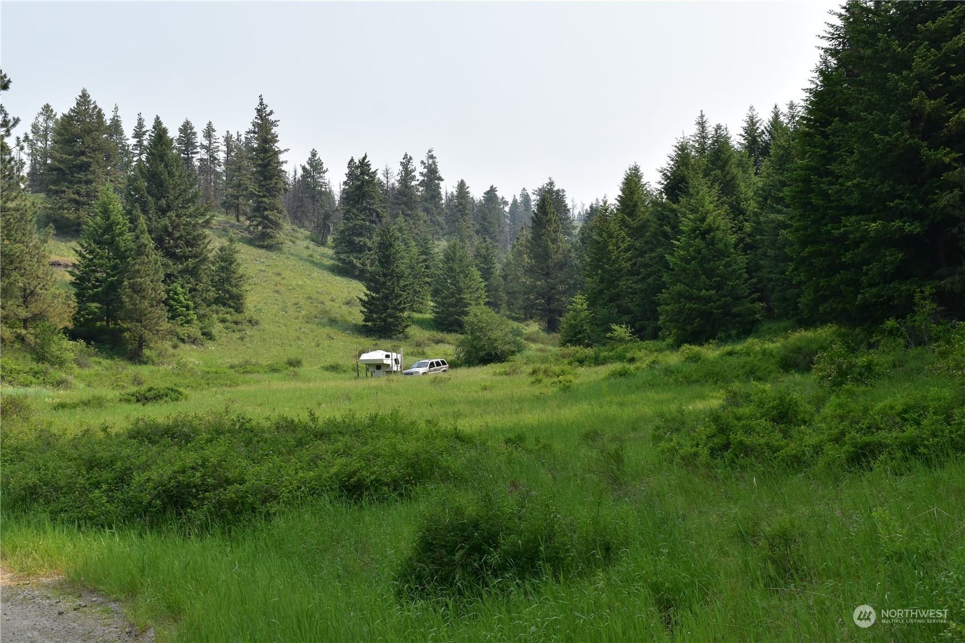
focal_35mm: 42
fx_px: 1126
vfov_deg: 31.9
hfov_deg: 46.4
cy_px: 322
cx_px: 482
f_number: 11
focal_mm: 28
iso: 400
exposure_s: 1/500
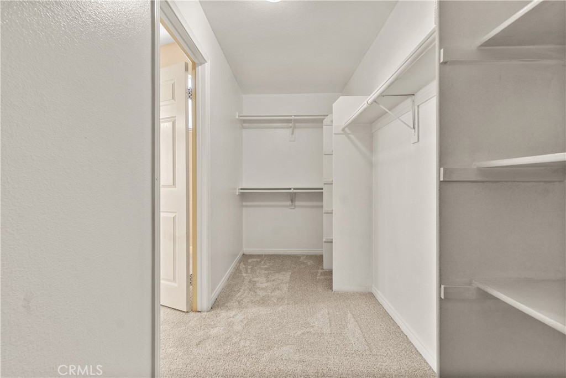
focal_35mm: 15
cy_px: 189
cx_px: 283
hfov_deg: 100.4
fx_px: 236
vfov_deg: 77.3
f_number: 8
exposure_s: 1/4
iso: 400
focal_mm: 10
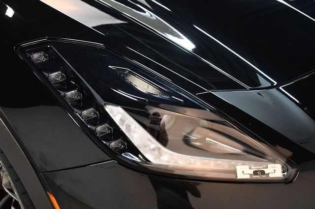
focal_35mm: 57
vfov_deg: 23.8
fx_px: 498
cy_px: 104
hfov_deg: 35.1
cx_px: 158
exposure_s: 1/60
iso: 3200
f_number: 4.2
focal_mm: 38
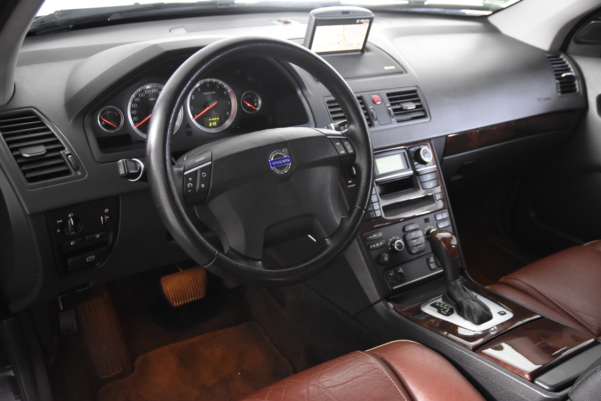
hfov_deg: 53.1
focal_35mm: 36
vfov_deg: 36.9
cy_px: 200
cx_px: 300
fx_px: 601
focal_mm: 24
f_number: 3
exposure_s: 1/40
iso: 2800
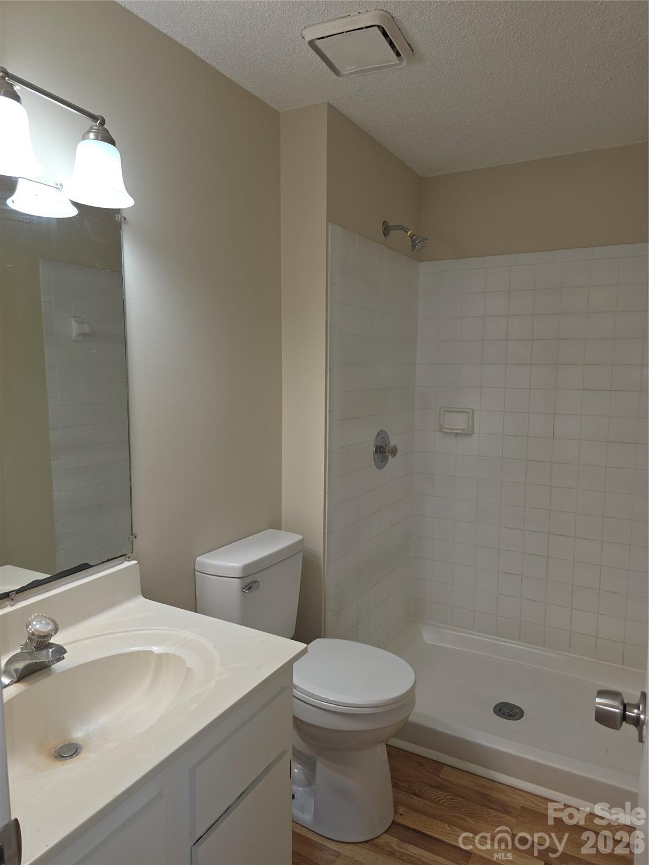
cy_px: 432
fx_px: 575
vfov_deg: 73.9
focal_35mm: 23
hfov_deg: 58.9
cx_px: 324
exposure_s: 1/60
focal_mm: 6.3
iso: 32
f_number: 1.7
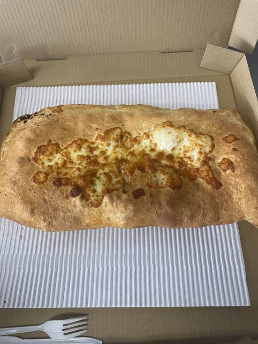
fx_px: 258
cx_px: 129
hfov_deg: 53.1
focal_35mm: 26
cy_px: 172
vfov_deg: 67.3
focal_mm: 4.25
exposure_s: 1/60
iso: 160
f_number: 1.8
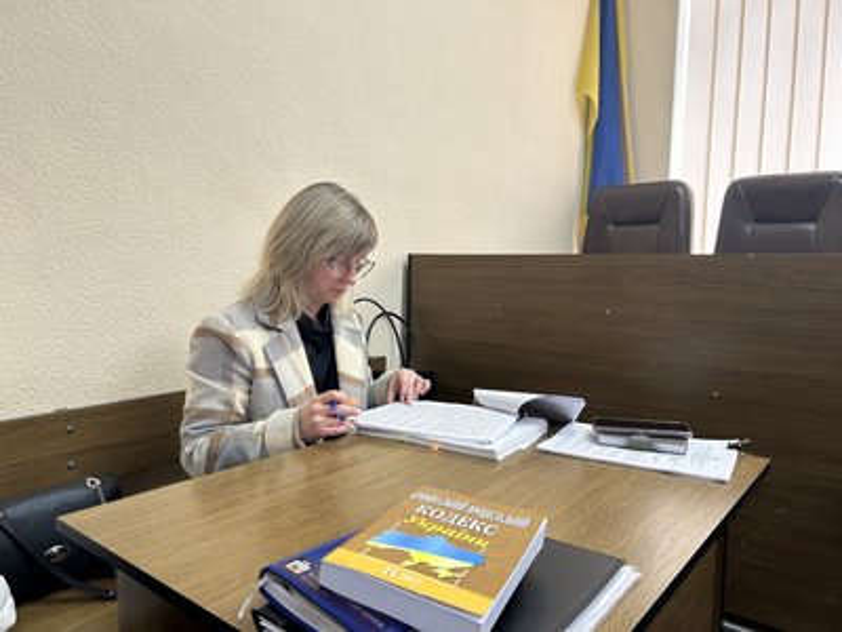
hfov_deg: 67.3
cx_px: 421
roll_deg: -0.8
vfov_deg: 53.1
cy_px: 316
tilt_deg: -5.7
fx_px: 632
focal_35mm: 26
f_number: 1.5
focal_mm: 5.7
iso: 80
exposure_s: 1/50
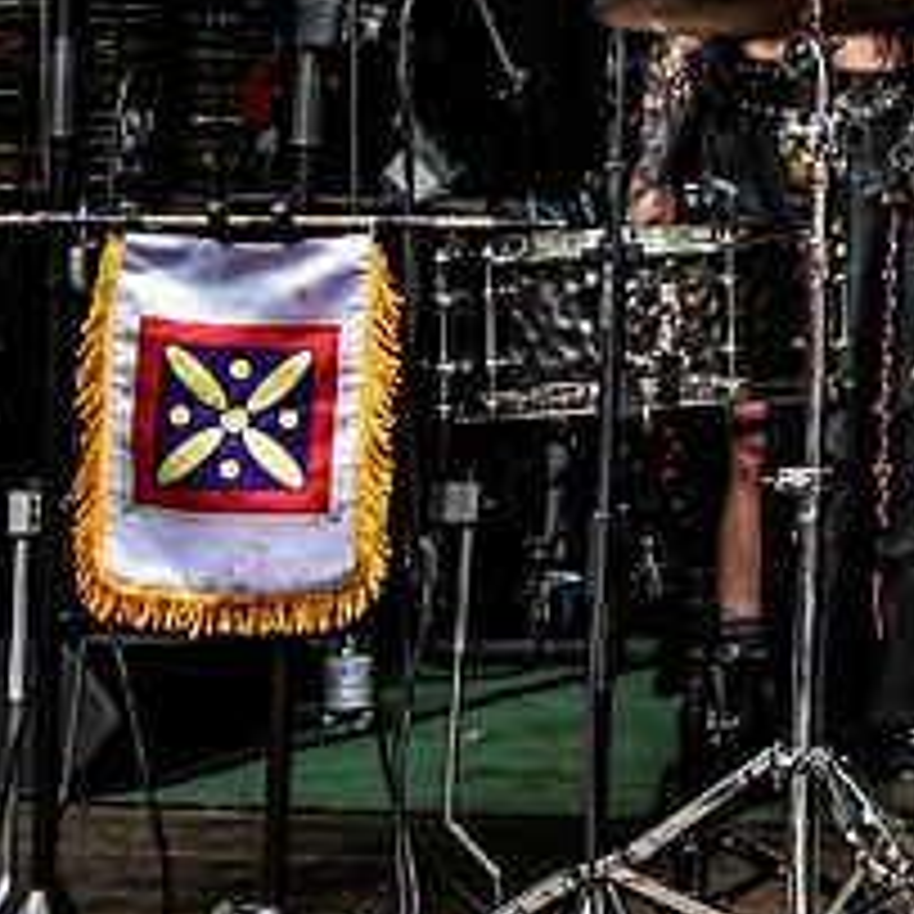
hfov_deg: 11.3
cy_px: -128
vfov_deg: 13.1
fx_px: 3883
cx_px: 2161
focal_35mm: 130
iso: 200
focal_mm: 31
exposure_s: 1/500
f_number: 2.8
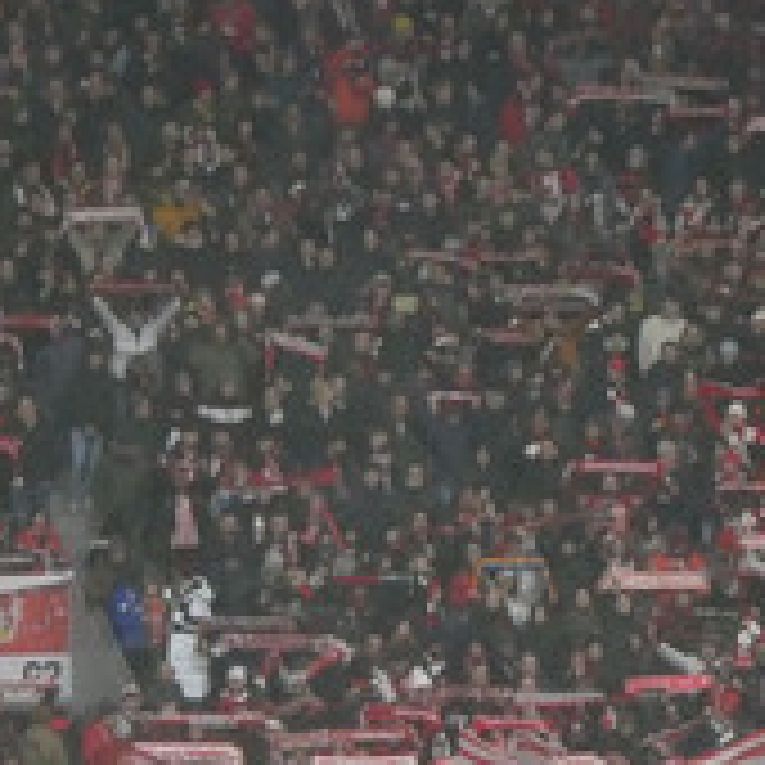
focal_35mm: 531
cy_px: 1017
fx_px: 13277
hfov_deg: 3.3
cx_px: 261
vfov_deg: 3.3
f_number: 5.5
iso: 640
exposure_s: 1/80
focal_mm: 28.7
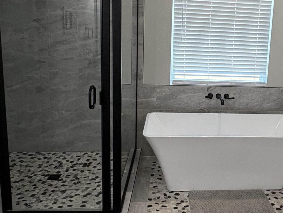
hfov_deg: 47.6
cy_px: 77
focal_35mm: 38
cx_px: 203
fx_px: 311
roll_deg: -3.1
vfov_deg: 37.4
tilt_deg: -9.0
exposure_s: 1/120
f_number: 2.2
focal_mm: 2.22
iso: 160
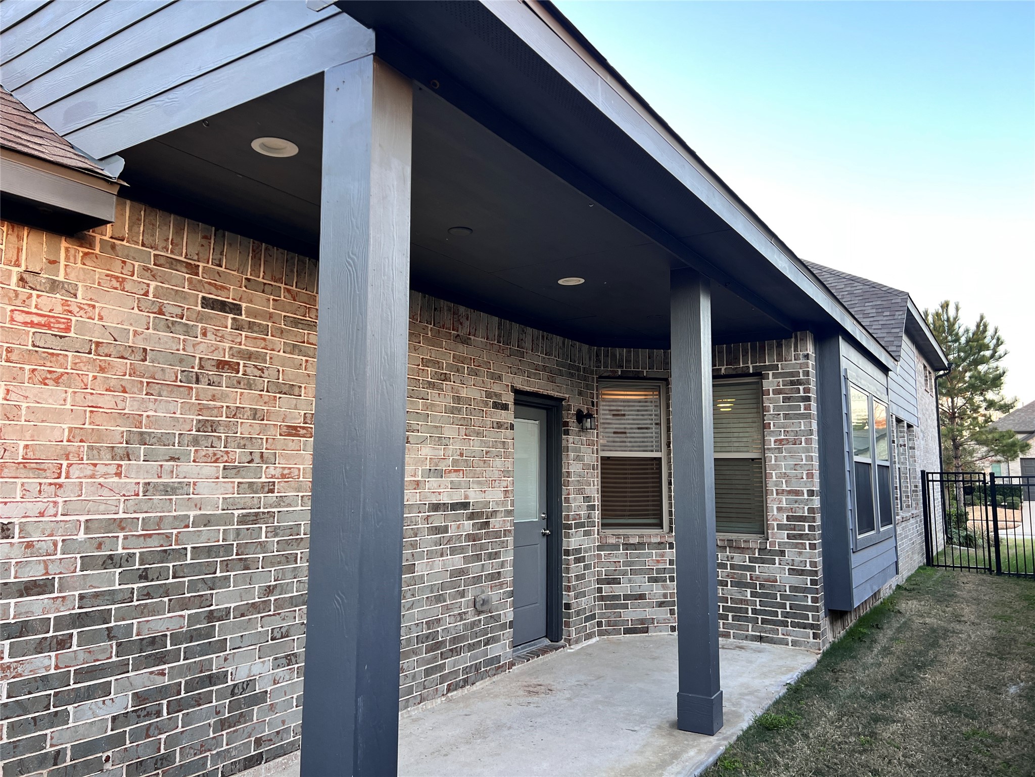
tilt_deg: +7.3
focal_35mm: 26
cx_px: 518
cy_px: 388
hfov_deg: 67.3
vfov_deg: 53.1
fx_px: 777
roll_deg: -0.3
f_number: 1.5
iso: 100
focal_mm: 5.7
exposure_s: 1/121
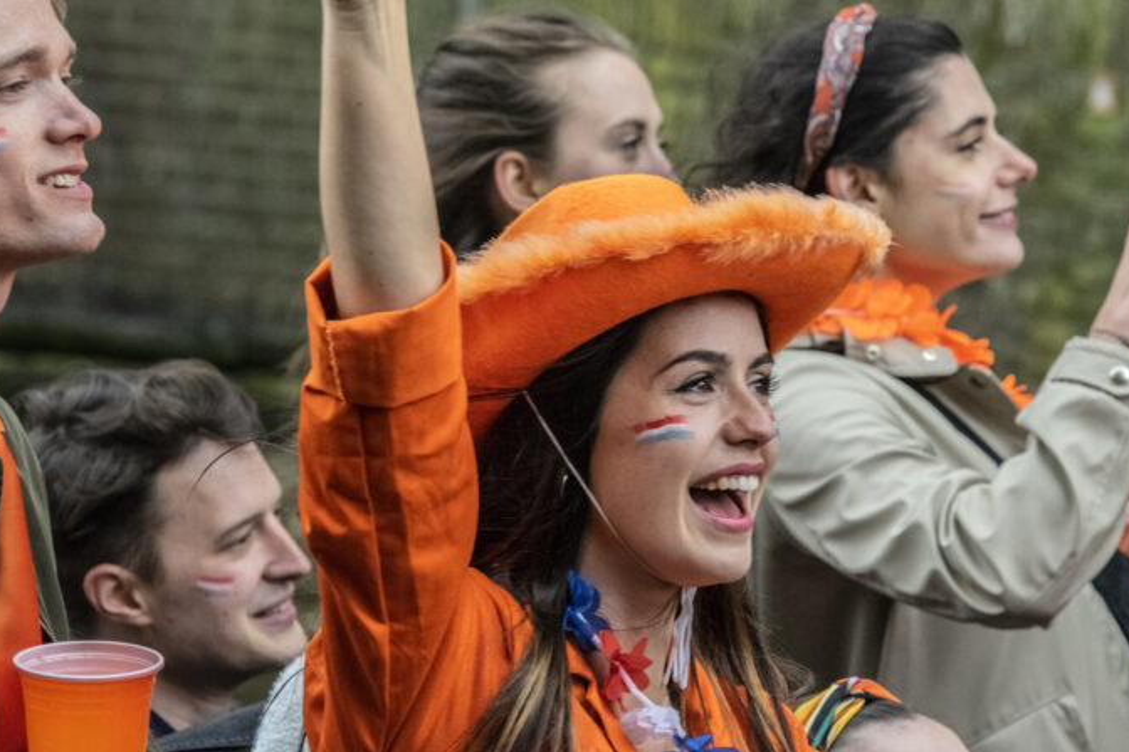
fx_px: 10756
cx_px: 608
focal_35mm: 343
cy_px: 349
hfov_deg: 6.0
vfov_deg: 4.0
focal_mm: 200
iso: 3200
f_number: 8
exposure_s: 1/320
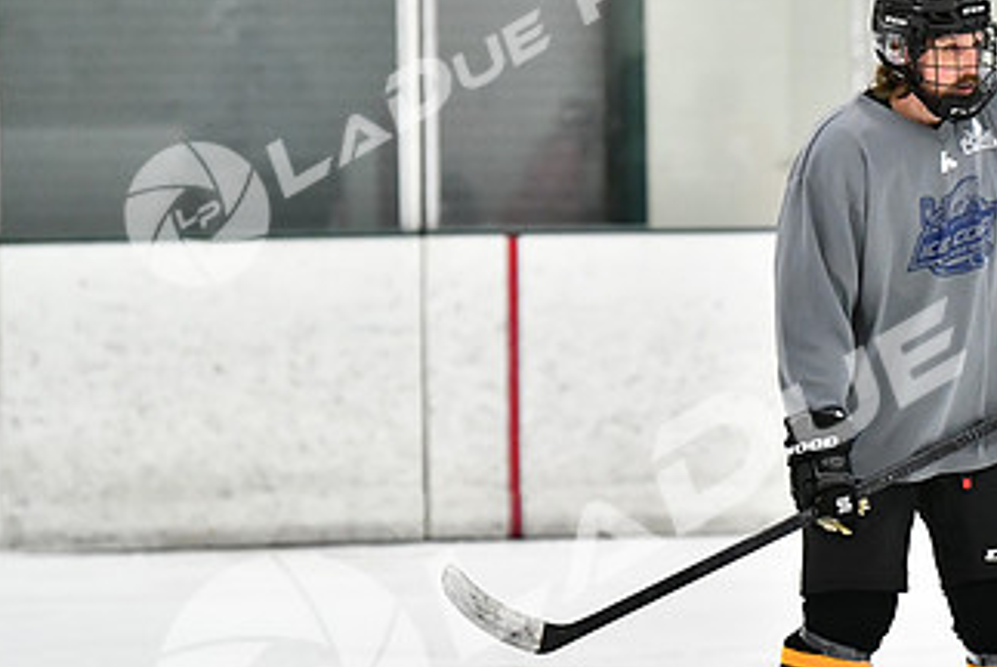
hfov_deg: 5.1
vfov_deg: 3.4
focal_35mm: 404
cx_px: 840
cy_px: 375
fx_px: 11198
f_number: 2.8
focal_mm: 150
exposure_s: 1/1250
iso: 5000
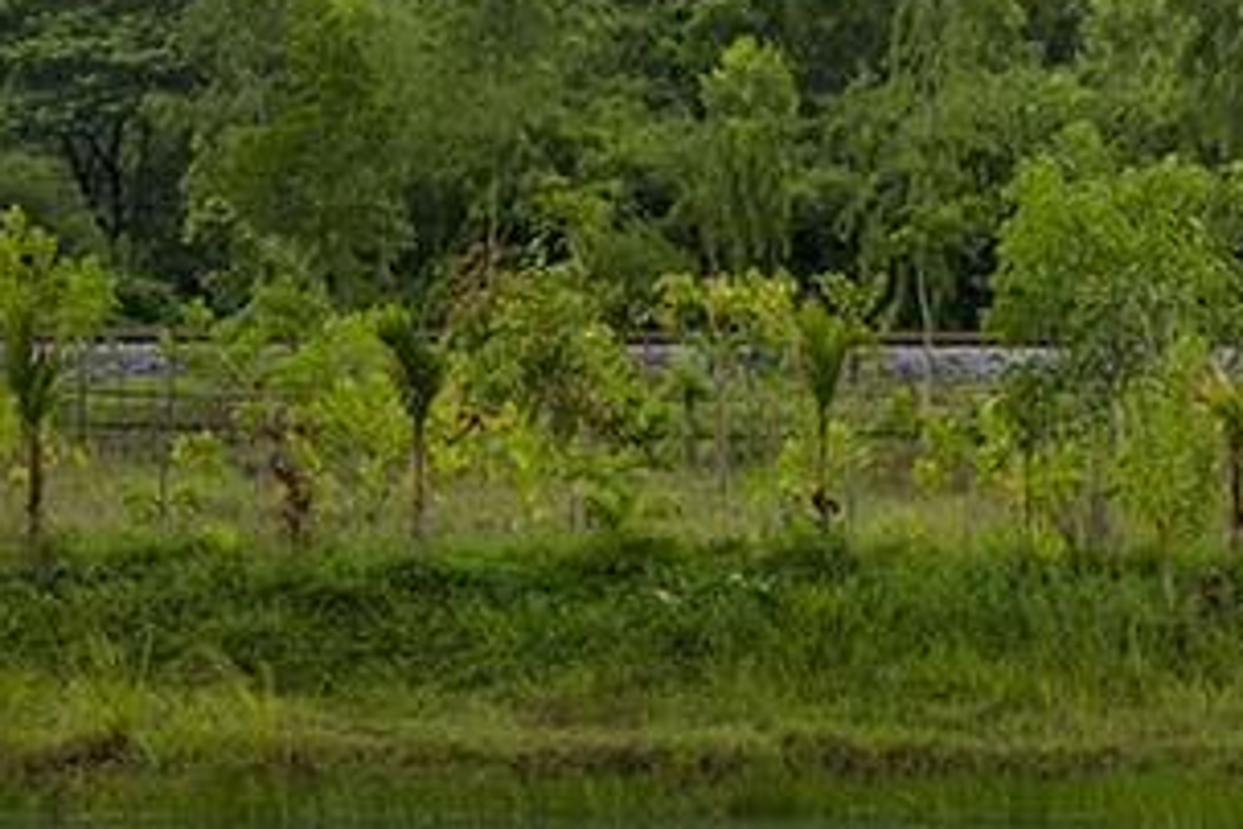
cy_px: 337
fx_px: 7665
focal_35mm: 222
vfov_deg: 6.2
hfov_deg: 9.0
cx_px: 1961
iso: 1400
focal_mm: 70
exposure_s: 1/500
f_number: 8
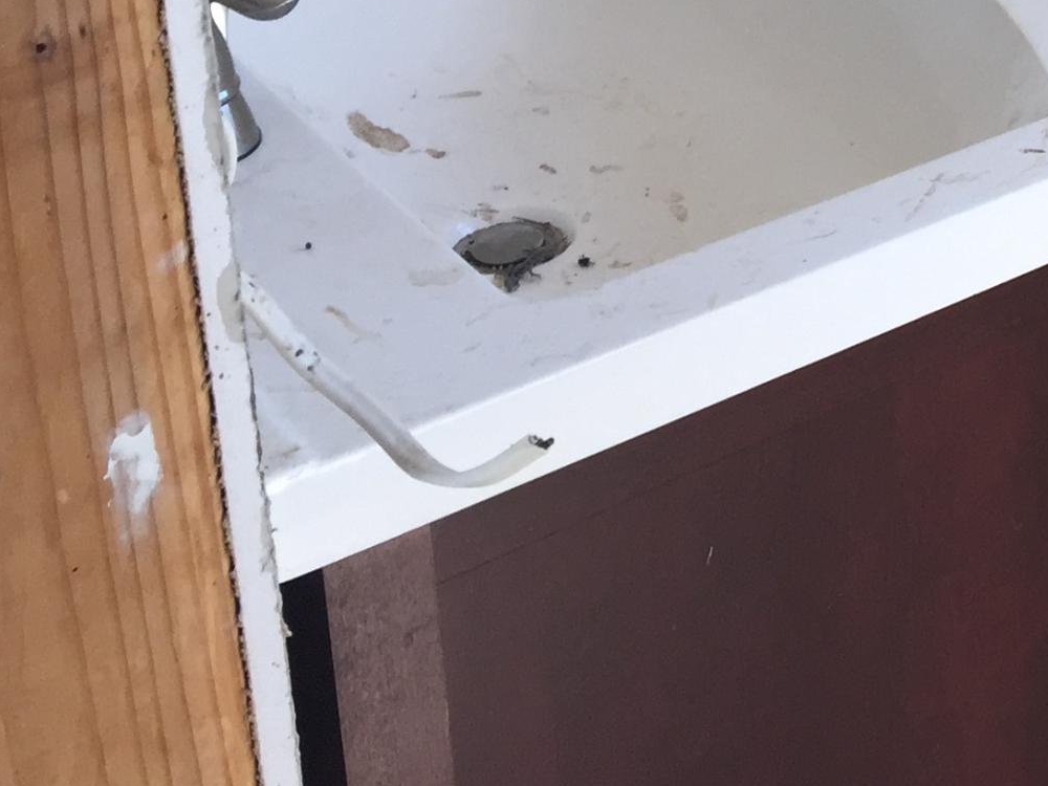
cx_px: 1486
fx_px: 2634
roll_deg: -1.8
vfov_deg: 16.0
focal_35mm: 87
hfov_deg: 20.0
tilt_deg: -21.7
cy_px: -262
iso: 50
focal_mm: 4.15
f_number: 2.2
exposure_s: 1/120
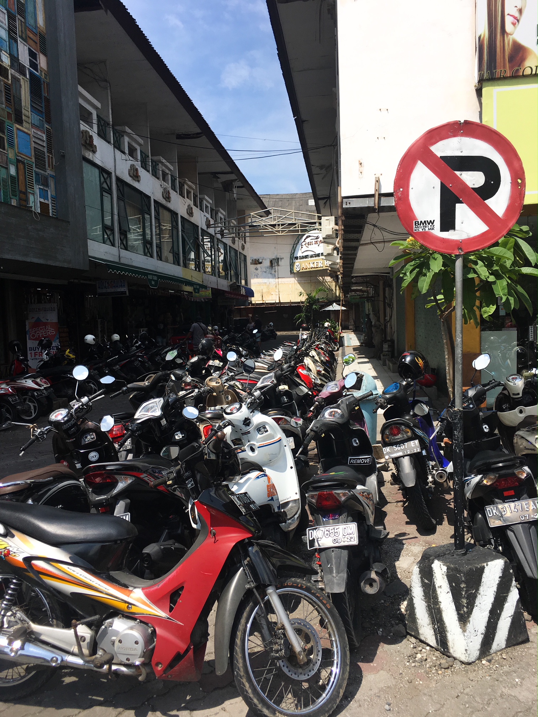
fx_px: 601
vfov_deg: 61.7
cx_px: 269
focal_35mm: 29
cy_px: 358
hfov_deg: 48.2
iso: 25
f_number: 2.2
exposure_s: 1/1748
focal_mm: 4.15
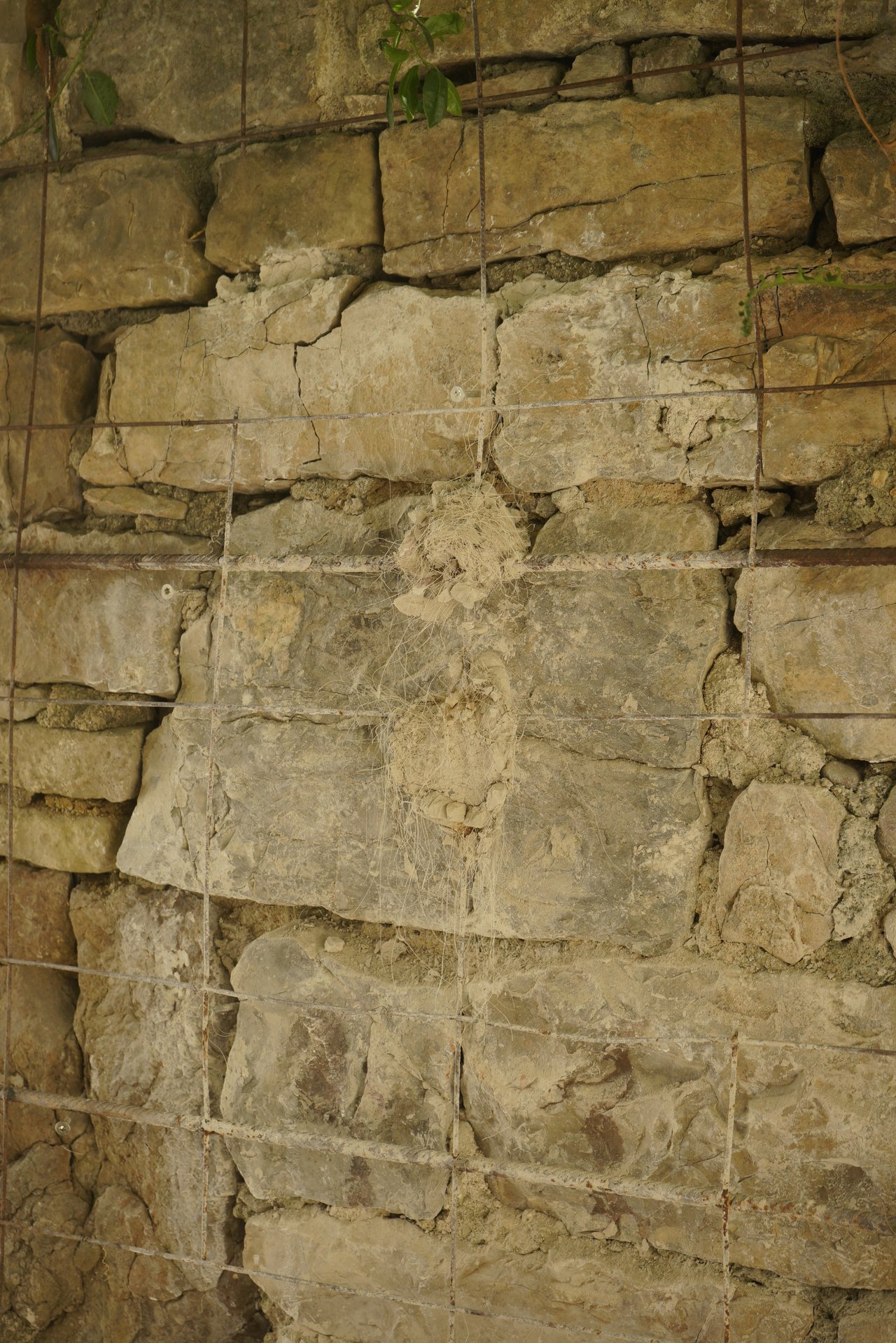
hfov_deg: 22.3
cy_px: 672
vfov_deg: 32.9
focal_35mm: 61
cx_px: 448
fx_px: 2277
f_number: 5.6
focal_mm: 61
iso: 250
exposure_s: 1/125
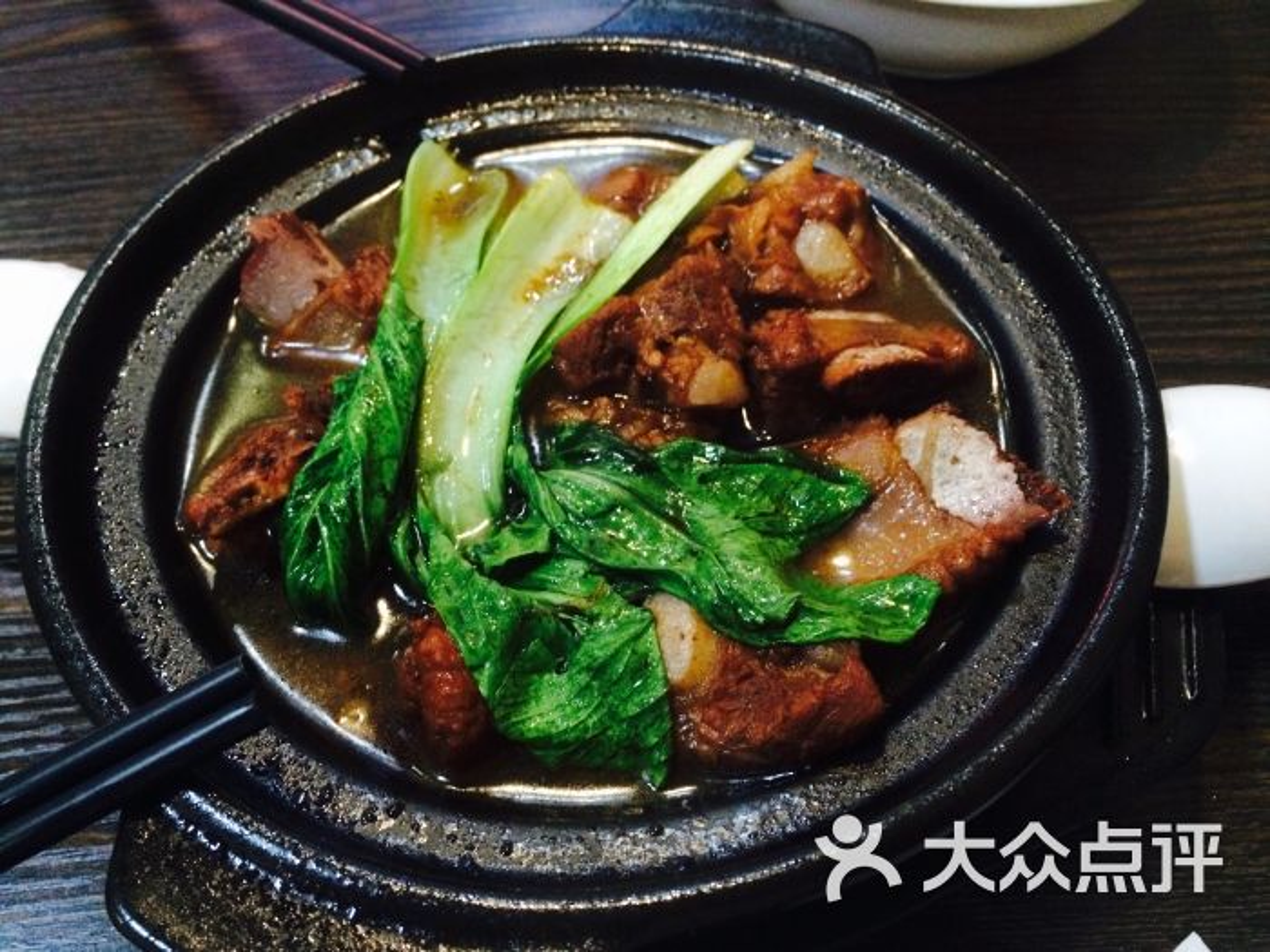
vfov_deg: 48.2
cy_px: 476
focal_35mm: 29
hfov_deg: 61.7
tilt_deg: -54.8
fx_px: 1064
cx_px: 635
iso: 400
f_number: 2.2
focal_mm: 4.15
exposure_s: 1/17
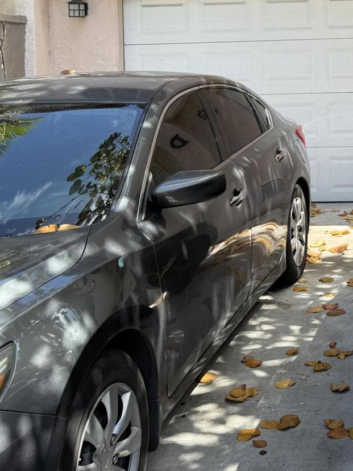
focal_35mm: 58
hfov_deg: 23.7
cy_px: 56
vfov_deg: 31.8
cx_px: 383
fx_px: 789
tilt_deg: +0.0
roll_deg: +1.6
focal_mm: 6.76
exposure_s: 1/898
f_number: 1.78
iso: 80
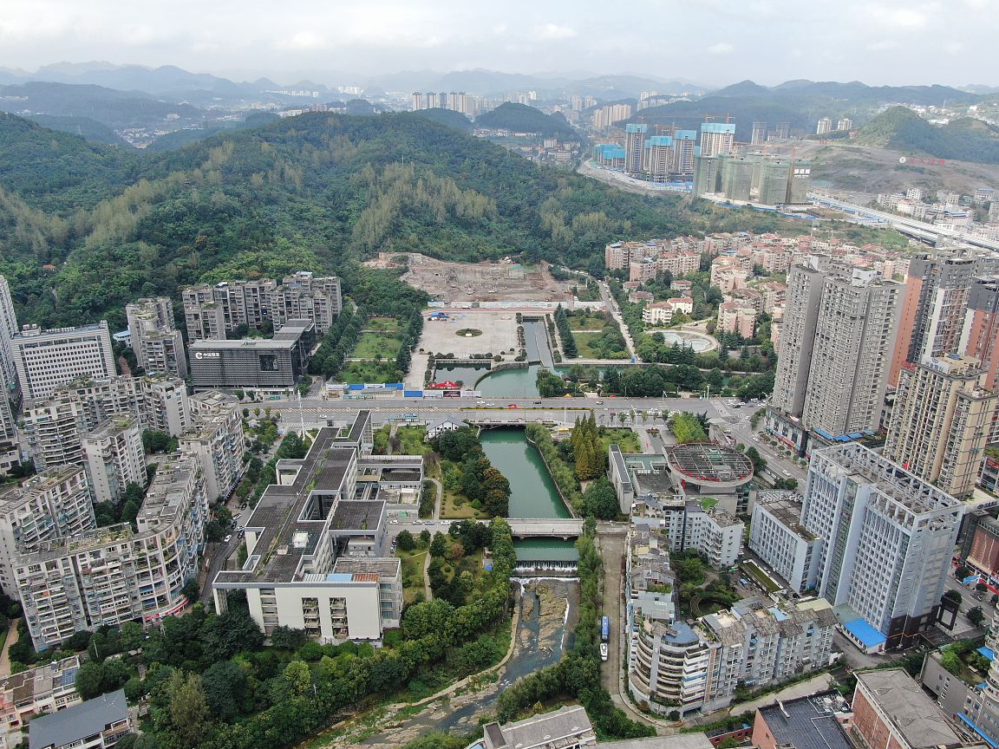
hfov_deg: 69.4
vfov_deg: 54.9
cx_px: 514
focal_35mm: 25
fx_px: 721
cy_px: 361
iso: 100
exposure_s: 1/640
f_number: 2.8
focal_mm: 4.39
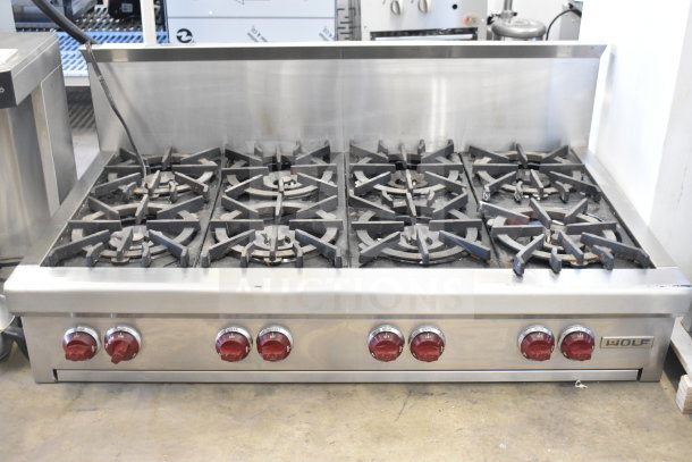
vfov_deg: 33.0
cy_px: 231
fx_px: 779
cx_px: 346
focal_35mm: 40
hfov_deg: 47.9
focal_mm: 27
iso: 2000
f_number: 4
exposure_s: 1/40
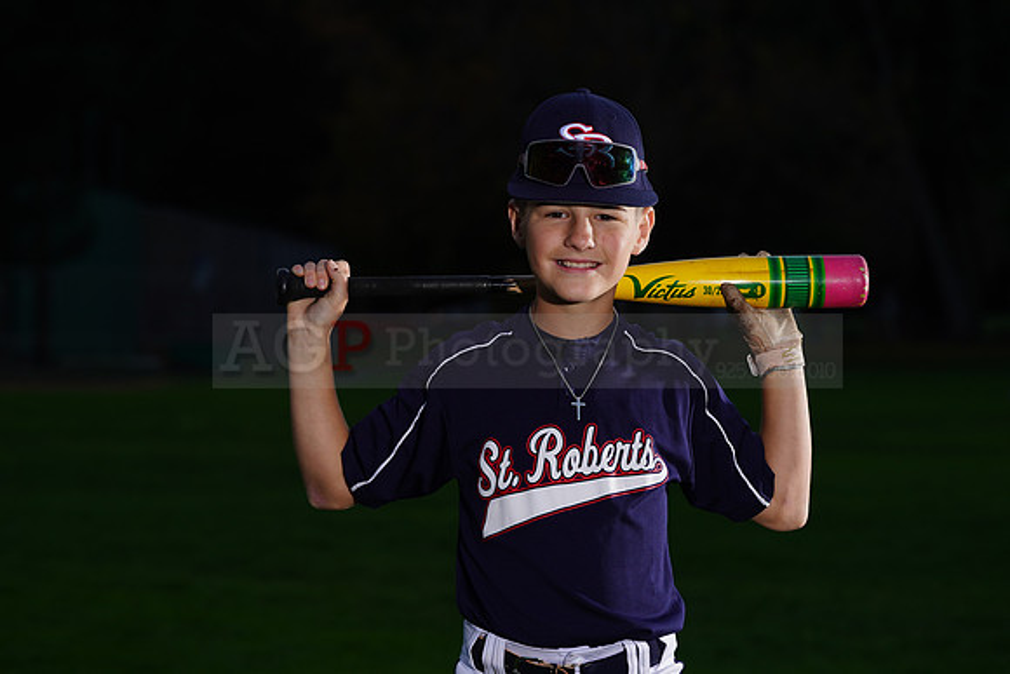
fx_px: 4798
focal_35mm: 171
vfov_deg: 8.0
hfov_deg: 12.0
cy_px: 337
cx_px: 505
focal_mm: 171
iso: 200
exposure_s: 1/160
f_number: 8
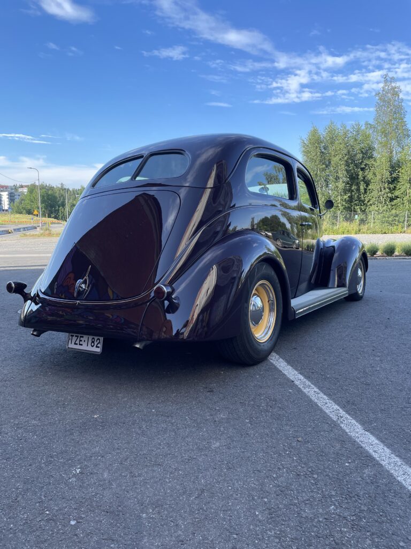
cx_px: 206
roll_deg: -1.0
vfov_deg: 67.3
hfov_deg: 53.1
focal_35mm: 26
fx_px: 412
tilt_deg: -8.5
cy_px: 274
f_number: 1.6
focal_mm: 4.2
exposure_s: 1/1043
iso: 32
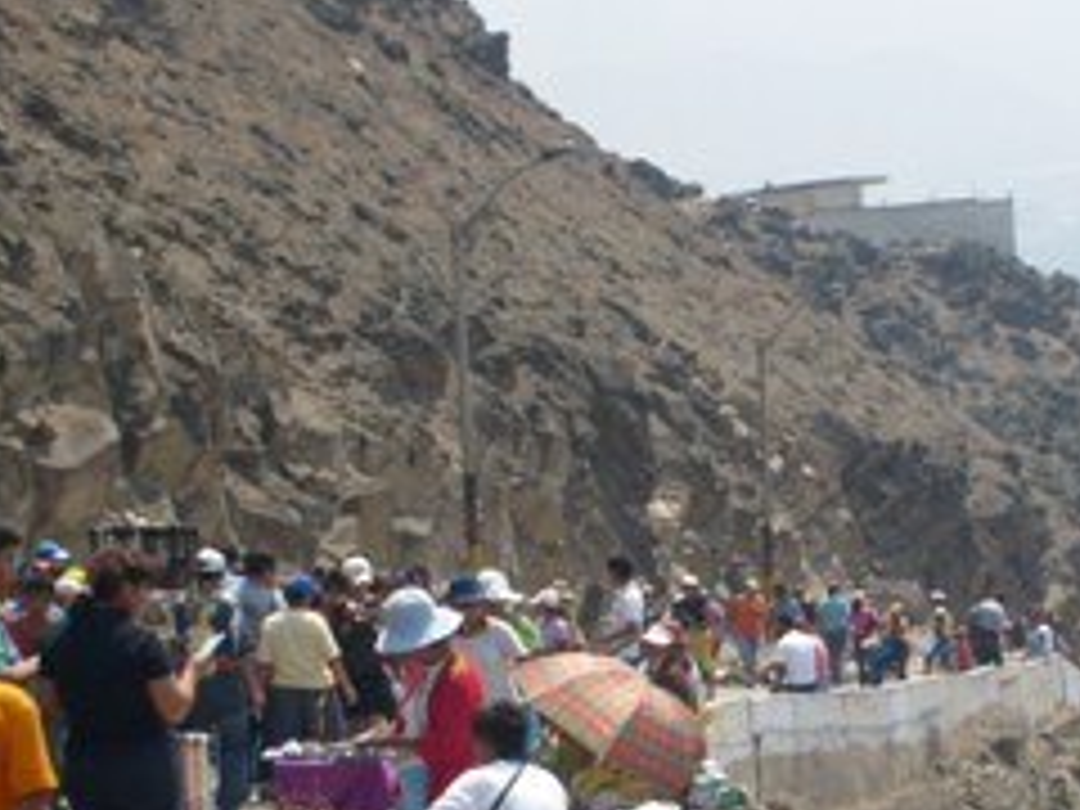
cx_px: 850
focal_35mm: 135
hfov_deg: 14.5
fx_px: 4212
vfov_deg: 11.0
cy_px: 567
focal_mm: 13.7
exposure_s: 1/125
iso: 80
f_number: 10.6
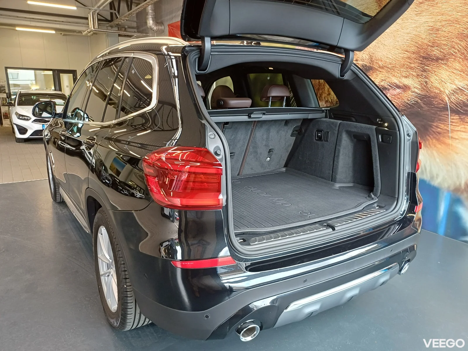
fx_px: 338
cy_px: 176
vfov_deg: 54.9
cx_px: 234
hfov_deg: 69.4
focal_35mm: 25
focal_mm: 4.65
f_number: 1.8
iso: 250
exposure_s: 1/50
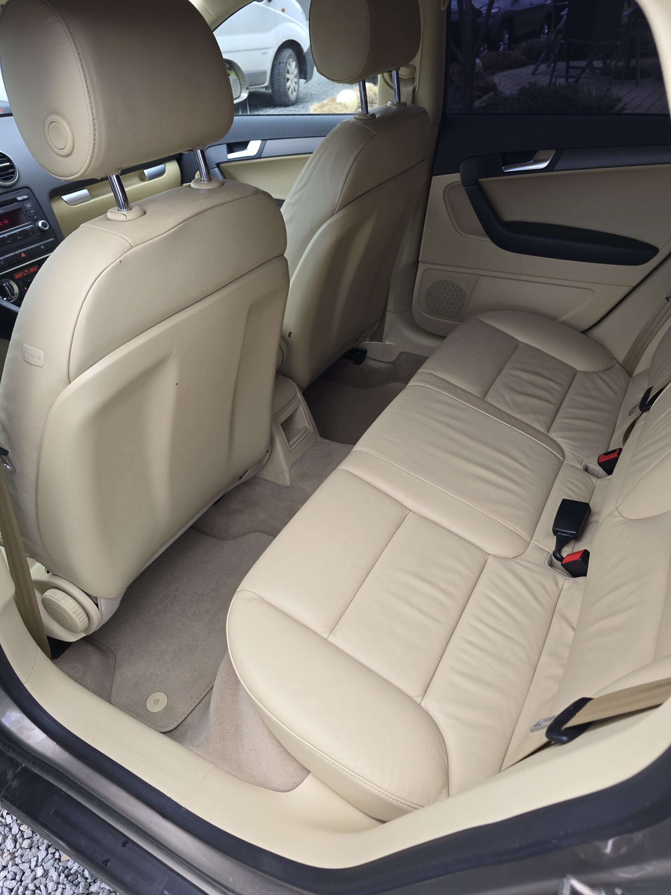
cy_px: 448
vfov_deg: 73.9
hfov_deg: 58.9
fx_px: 594
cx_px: 336
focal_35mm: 23
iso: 40
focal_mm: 6.3
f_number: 1.7
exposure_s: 1/180
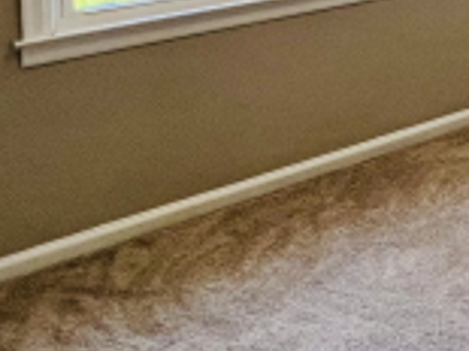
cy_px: -176
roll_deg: +0.1
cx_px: 576
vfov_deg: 21.7
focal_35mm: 56
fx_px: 758
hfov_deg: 29.2
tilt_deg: -3.8
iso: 125
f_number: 1.8
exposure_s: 1/120
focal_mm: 1.57
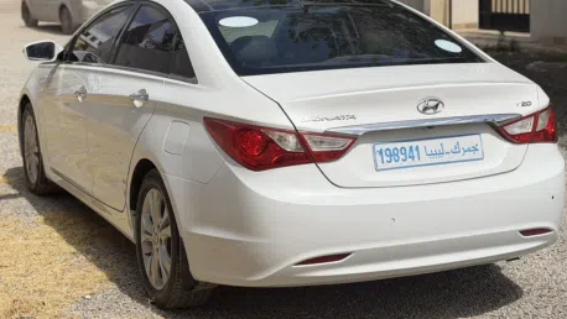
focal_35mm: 73
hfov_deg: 29.0
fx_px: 1098
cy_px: 88
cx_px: 301
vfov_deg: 16.5
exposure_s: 1/8772
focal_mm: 6.76
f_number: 1.78
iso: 64
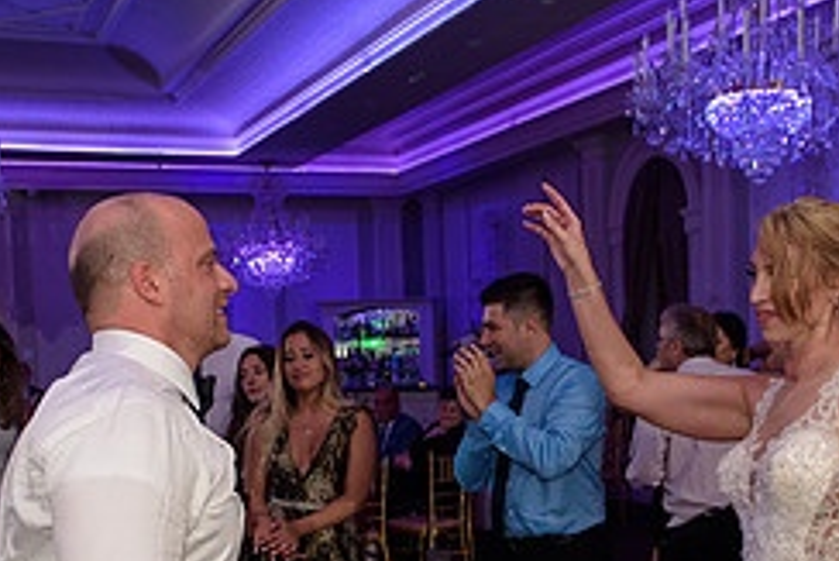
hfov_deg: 35.0
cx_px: 433
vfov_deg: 23.2
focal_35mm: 57
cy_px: 504
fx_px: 1329
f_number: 3.2
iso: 1600
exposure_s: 1/125
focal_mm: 24
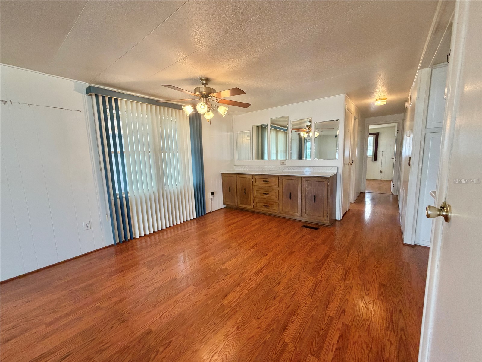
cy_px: 181
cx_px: 241
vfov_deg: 85.7
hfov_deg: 102.1
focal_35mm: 14
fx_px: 195
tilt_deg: -6.9
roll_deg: +1.5
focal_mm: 2.22
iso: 250
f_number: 2.2
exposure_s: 1/120
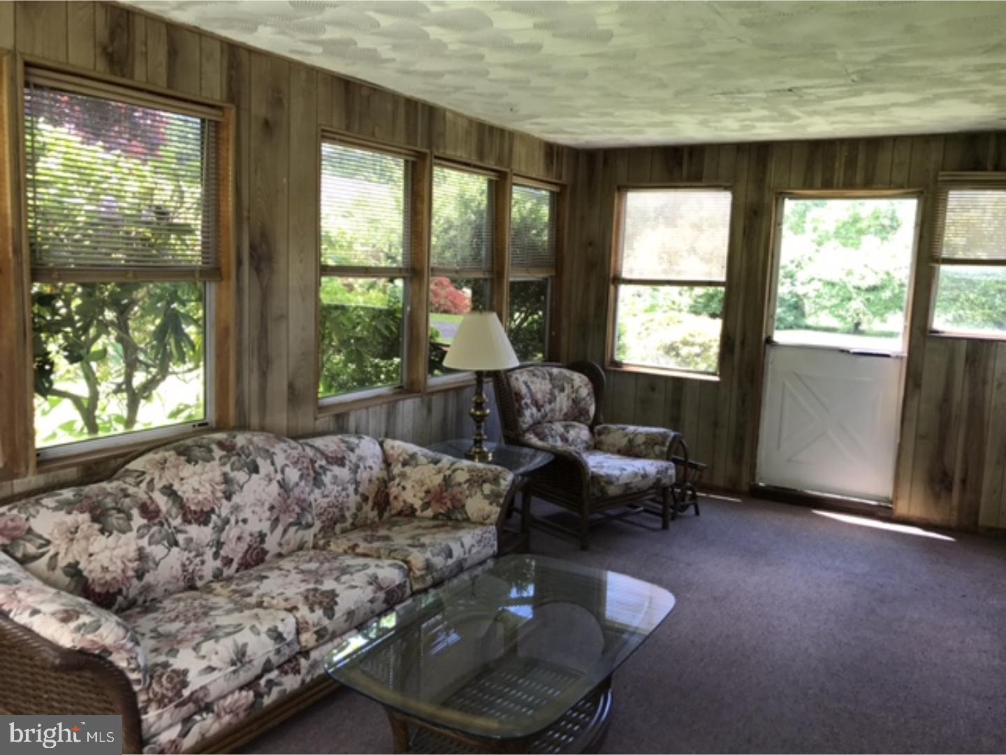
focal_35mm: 28
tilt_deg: -6.8
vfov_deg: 49.7
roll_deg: -1.4
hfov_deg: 63.4
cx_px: 503
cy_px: 378
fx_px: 814
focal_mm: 3.99
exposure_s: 1/60
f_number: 1.8
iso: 25
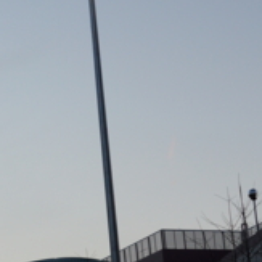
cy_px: 193
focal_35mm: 165
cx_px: -6
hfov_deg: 10.5
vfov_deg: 10.6
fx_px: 1409
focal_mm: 35
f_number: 6.3
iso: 160
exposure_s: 1/60
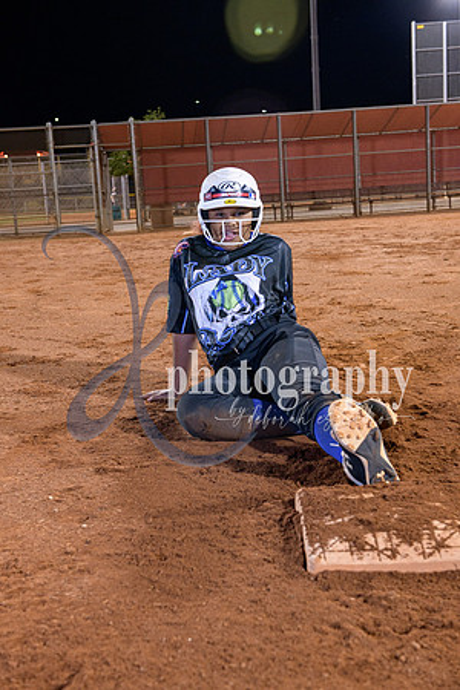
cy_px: 345
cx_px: 230
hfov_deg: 27.0
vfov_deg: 39.6
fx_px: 958
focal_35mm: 50
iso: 2000
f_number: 5
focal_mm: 50
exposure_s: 1/80
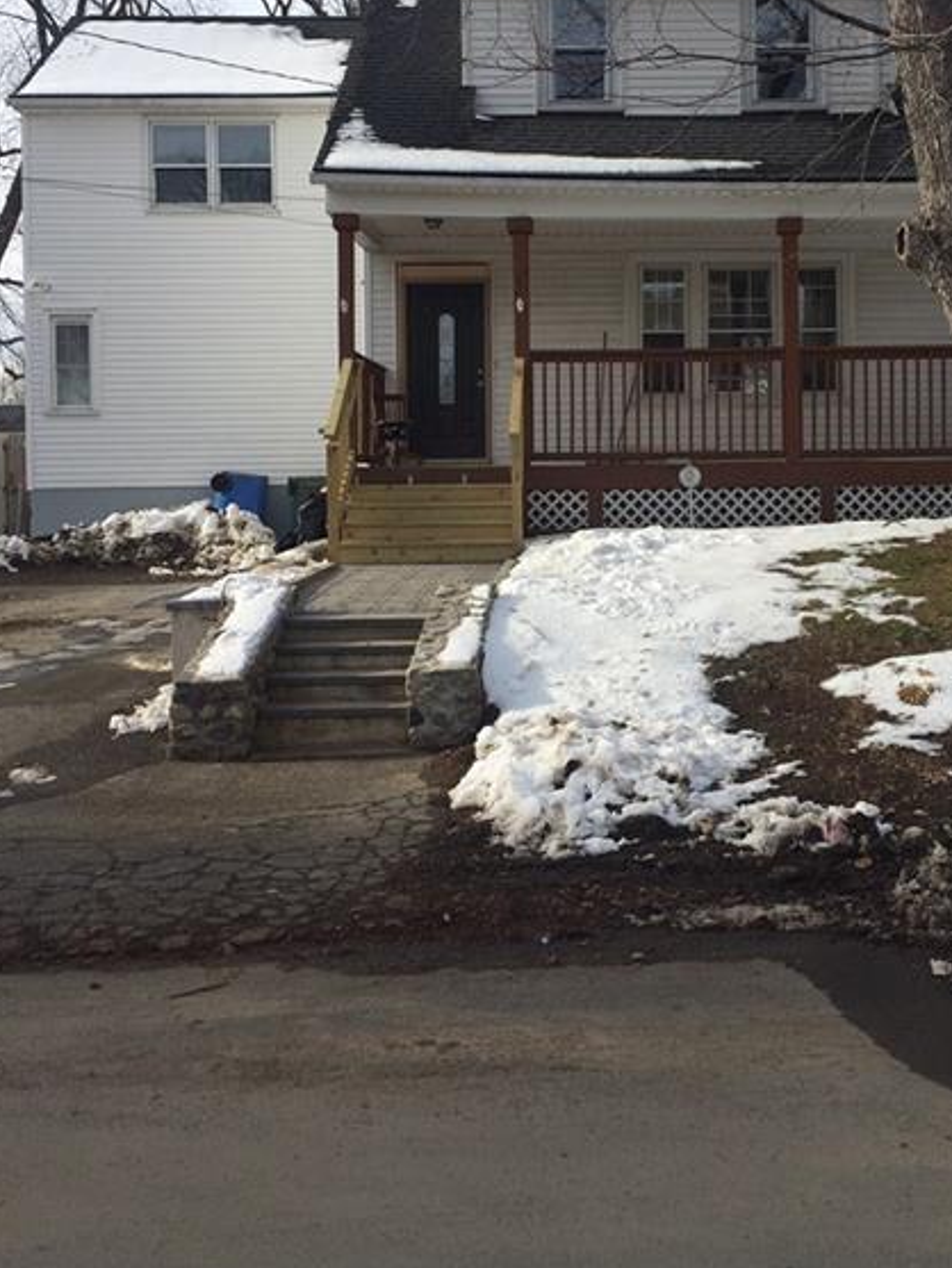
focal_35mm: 40
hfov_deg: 35.7
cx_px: 604
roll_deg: +0.3
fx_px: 1466
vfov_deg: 46.3
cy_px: 453
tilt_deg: +1.2
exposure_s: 1/1522
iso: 32
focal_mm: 4.15
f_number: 2.2
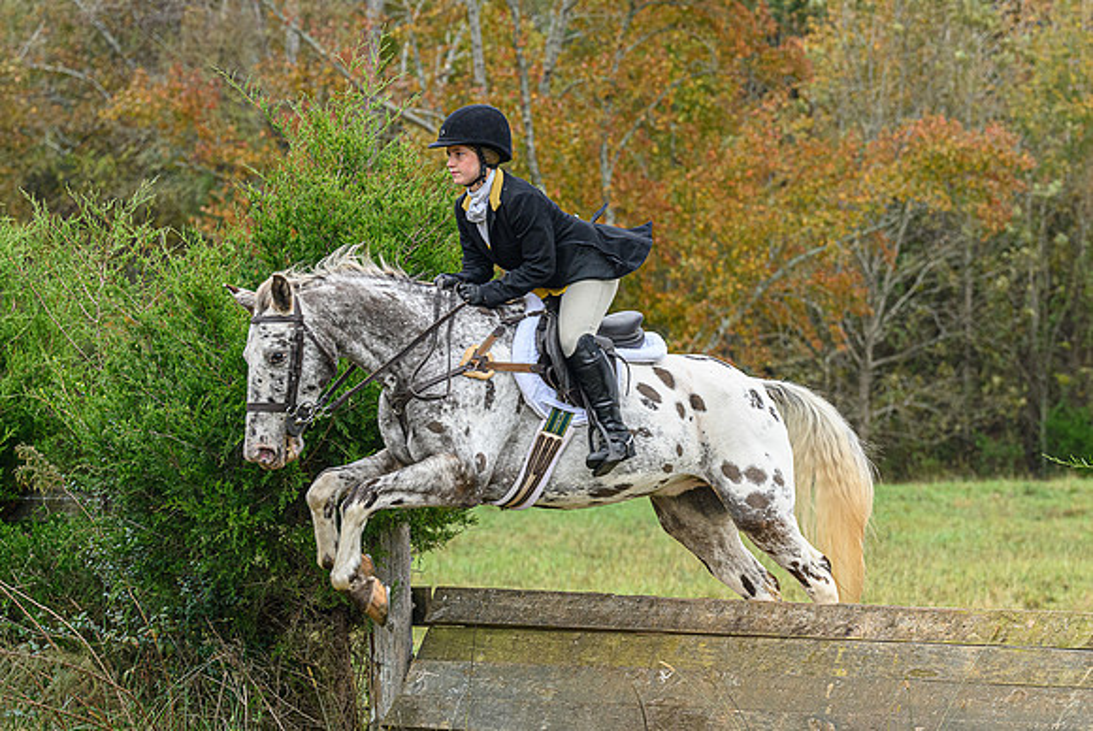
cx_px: 646
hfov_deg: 16.2
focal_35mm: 126
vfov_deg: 10.9
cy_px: 326
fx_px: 3843
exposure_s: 1/800
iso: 1000
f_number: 3.5
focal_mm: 82
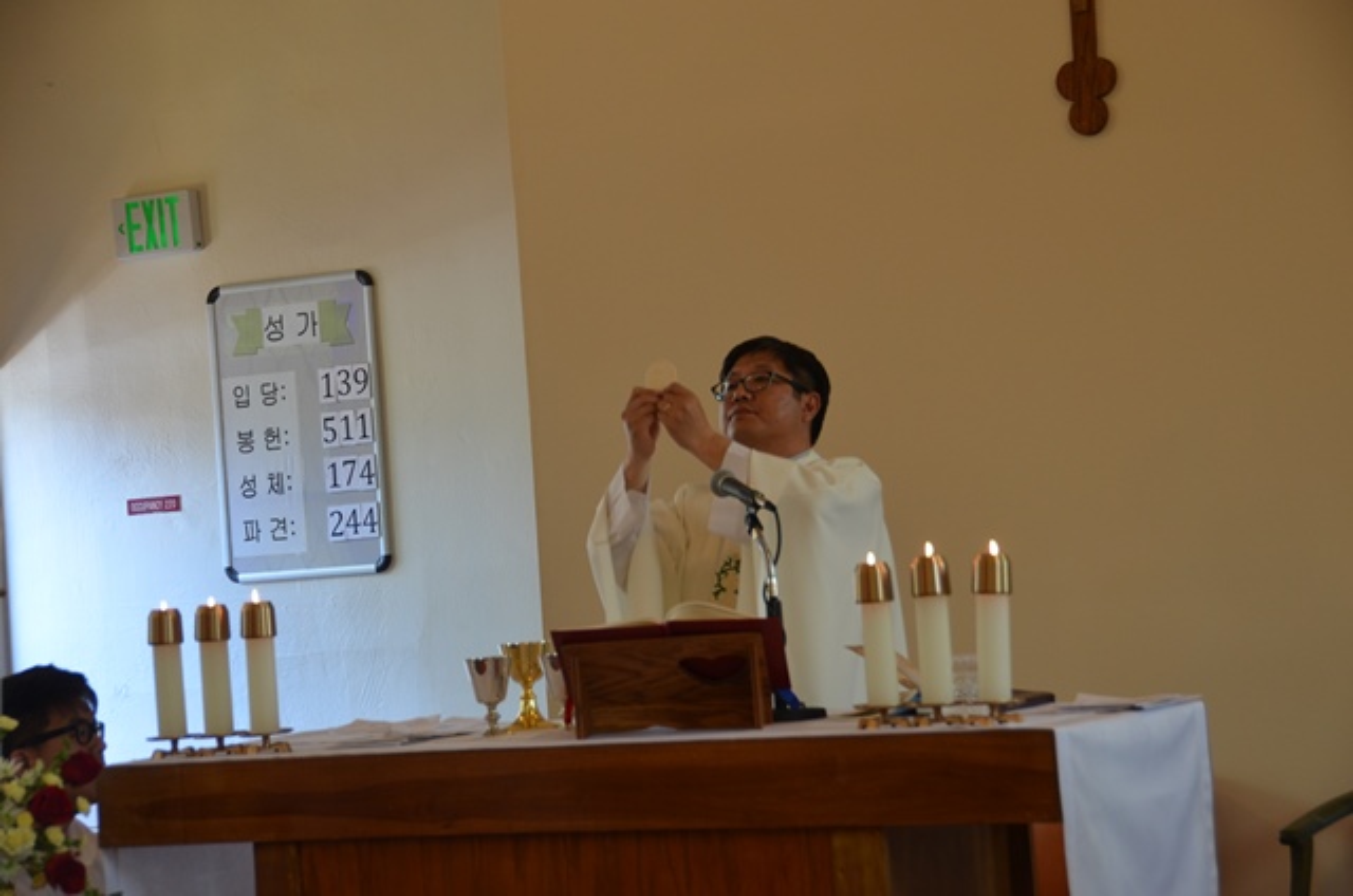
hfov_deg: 22.7
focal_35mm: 90
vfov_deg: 15.1
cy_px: 448
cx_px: 676
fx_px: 3376
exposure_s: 1/60
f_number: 4.8
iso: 560
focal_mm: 60
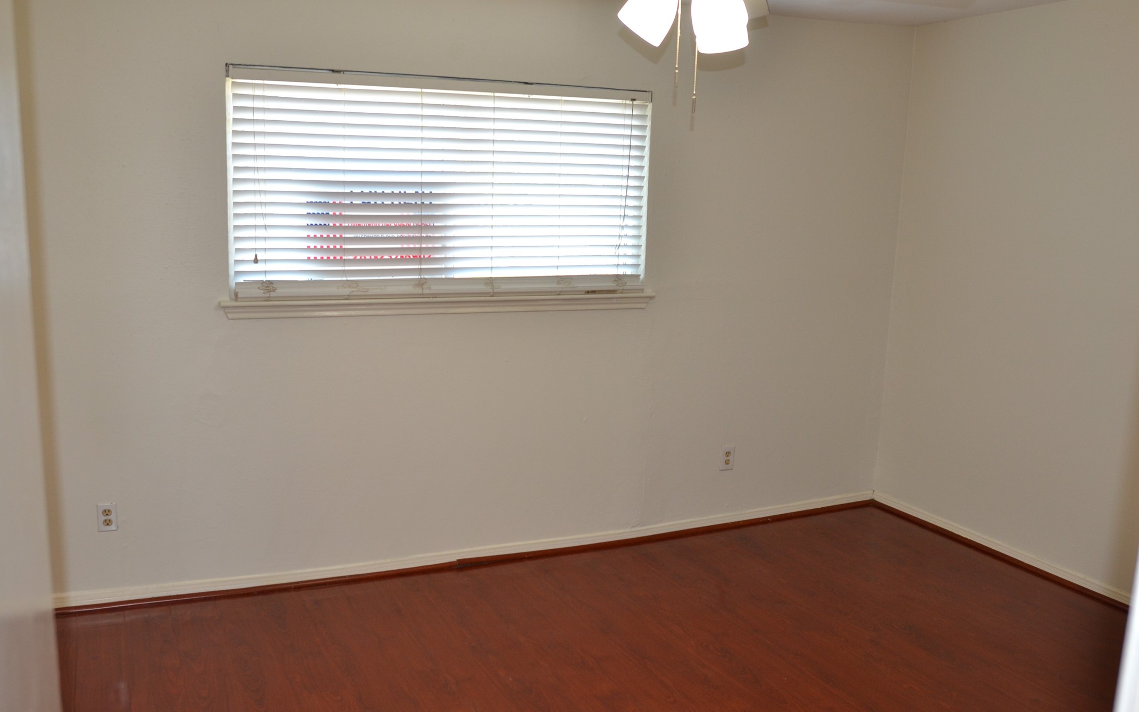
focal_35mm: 31
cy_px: 375
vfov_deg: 40.6
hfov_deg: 61.2
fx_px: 962
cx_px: 564
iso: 400
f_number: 2.8
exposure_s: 1/60
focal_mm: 20
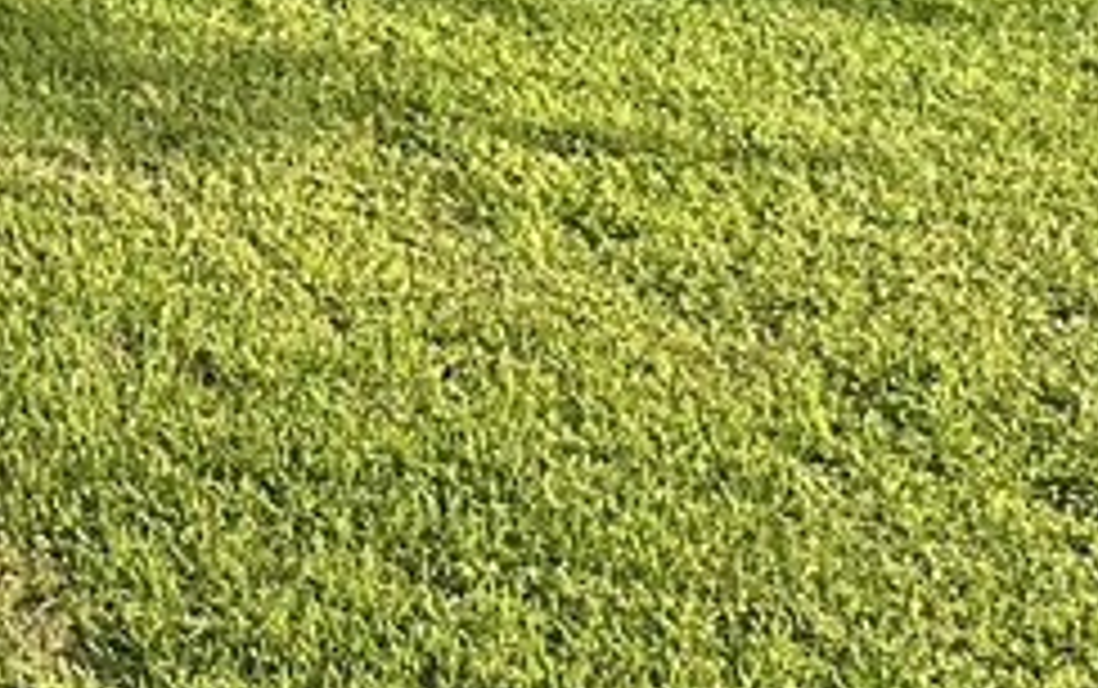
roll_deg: -1.1
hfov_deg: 10.8
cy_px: -998
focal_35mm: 150
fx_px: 4493
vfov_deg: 8.1
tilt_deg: -1.9
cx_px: -1904
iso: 80
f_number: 1.78
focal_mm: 6.86
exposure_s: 1/1587
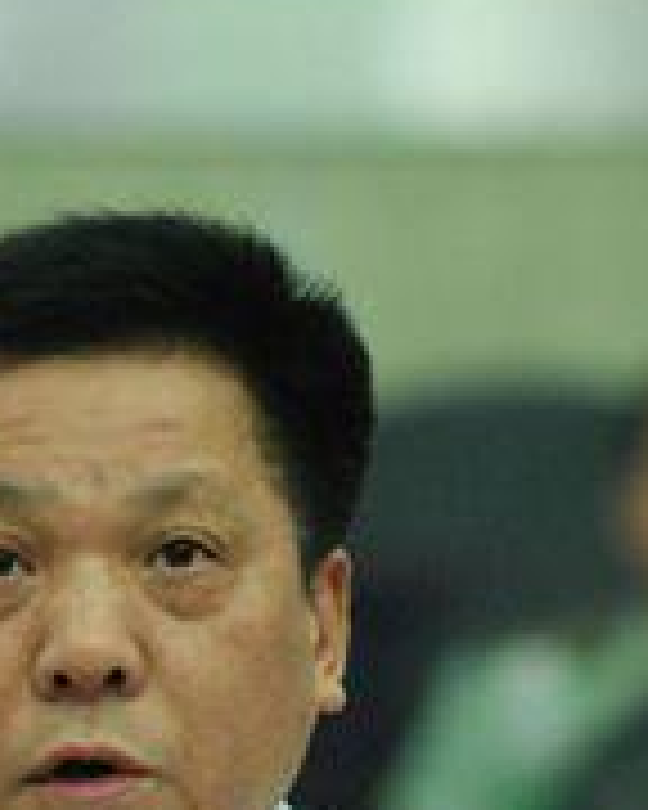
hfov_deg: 3.9
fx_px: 9579
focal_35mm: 400
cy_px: 776
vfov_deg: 4.8
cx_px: 72
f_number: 1.8
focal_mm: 85
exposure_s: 1/160
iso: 1100
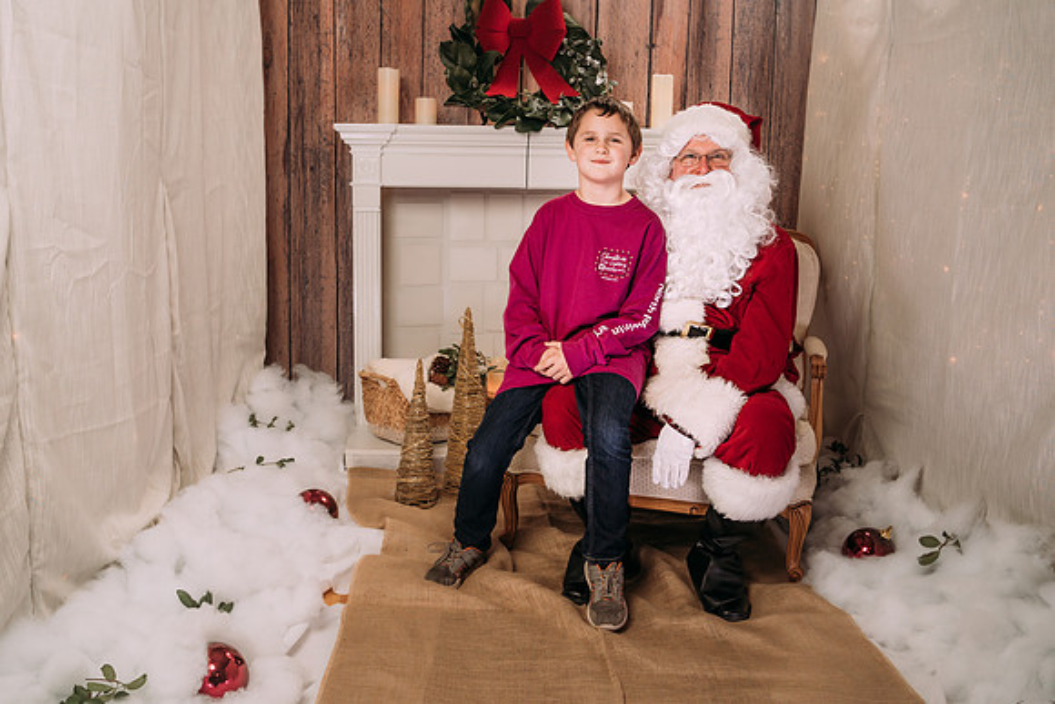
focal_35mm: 39
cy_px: 349
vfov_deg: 34.2
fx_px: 1144
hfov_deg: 49.5
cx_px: 499
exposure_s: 1/125
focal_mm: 35
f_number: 5.6
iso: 200
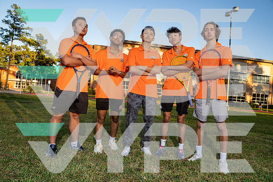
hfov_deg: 73.7
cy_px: 91
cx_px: 136
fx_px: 182
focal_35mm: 24
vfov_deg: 53.2
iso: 250
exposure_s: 1/250
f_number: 5.6
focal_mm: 24
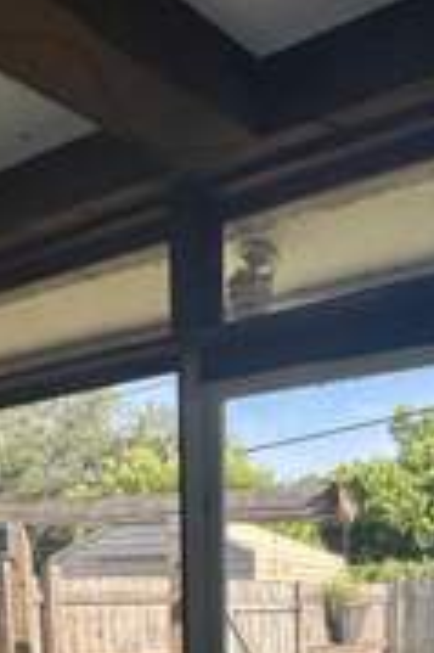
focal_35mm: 52
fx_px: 942
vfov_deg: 31.1
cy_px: 814
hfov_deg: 25.9
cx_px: 219
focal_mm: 2.22
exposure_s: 1/295
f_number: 2.2
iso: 40
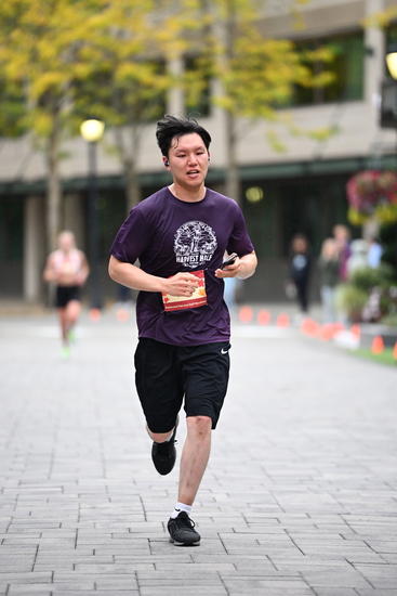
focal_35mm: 200
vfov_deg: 10.3
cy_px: 298
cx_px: 198
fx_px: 3306
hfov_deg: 6.9
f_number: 2.8
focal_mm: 200
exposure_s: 1/1600
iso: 1250
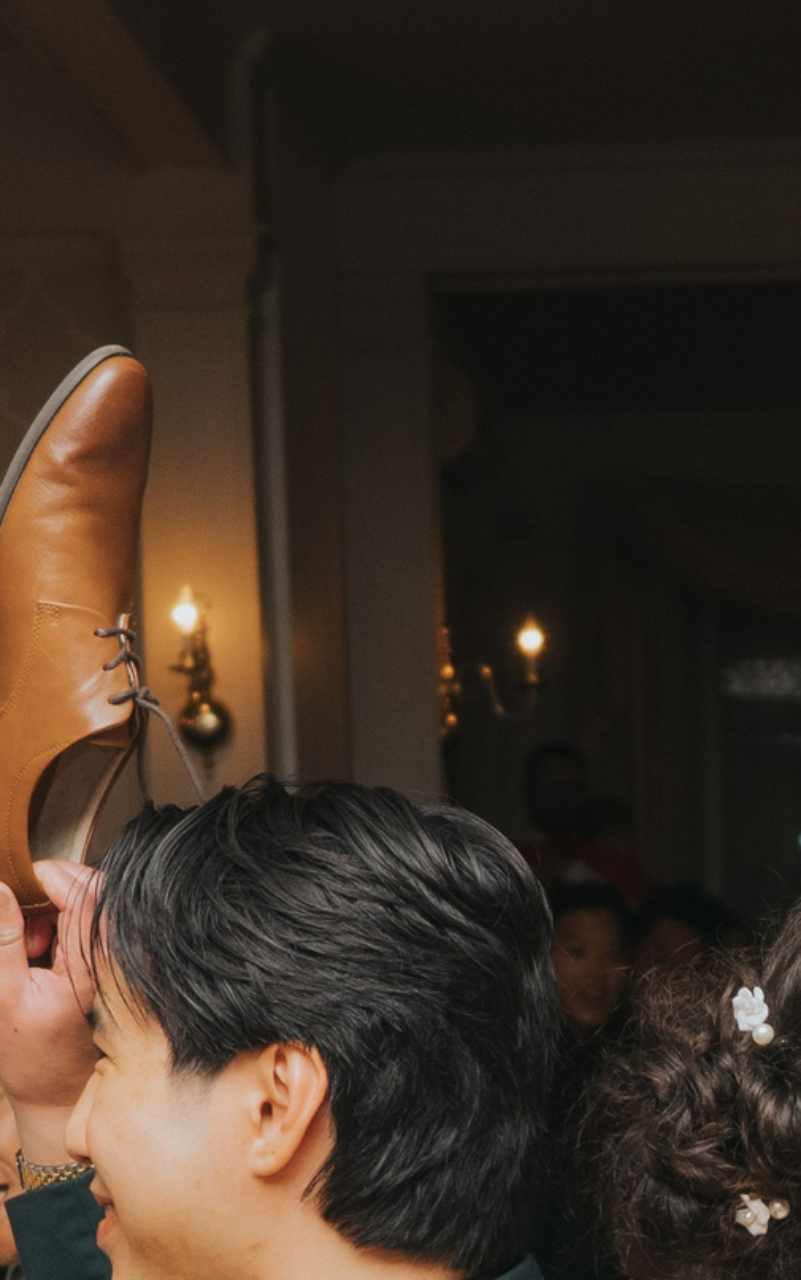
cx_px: 617
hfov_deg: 10.8
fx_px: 4222
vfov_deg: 16.9
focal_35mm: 121
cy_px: 1228
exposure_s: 1/160
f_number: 2.8
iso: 250
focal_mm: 18
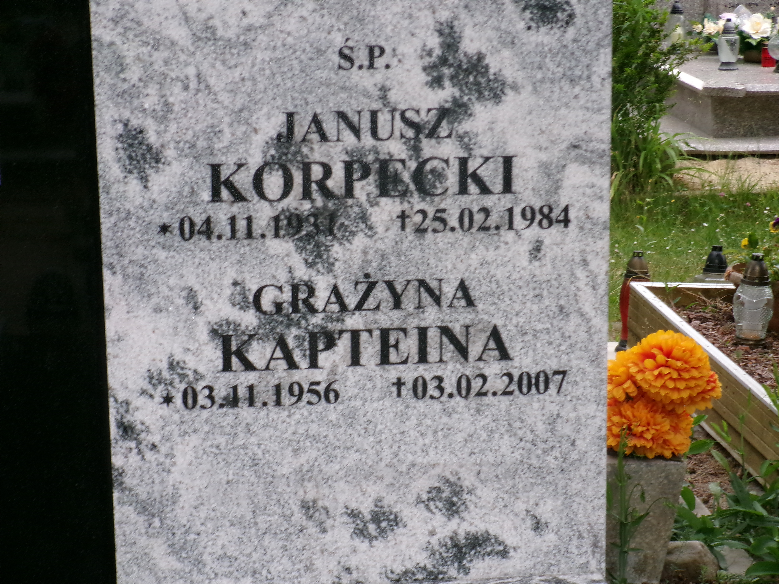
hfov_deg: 20.7
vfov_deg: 15.6
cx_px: 390
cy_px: 292
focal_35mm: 95
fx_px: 2138
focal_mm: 16.9
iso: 200
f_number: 5.8
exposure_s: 1/60
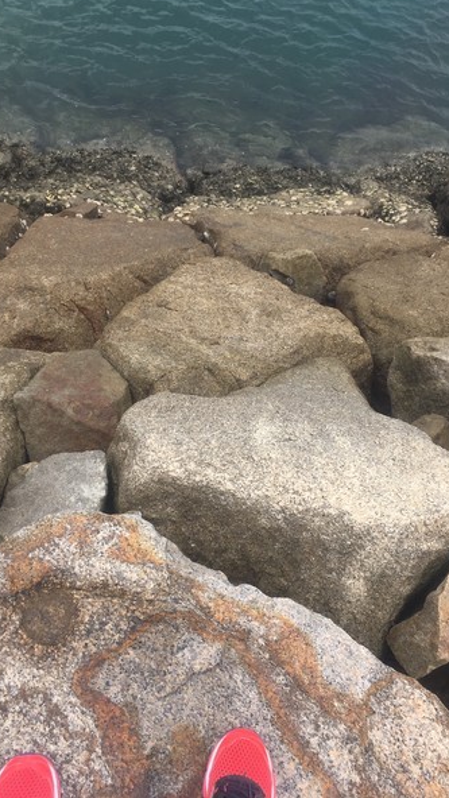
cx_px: 243
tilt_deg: -60.3
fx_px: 677
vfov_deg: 61.0
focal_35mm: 32
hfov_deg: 36.7
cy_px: 395
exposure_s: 1/732
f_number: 2.2
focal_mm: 4.15
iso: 25
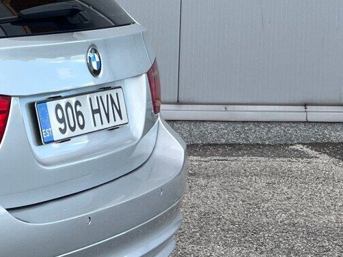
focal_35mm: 101
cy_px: 41
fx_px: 1001
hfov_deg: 16.0
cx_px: -302
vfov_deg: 14.6
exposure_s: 1/787
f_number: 1.6
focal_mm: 5.1
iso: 50
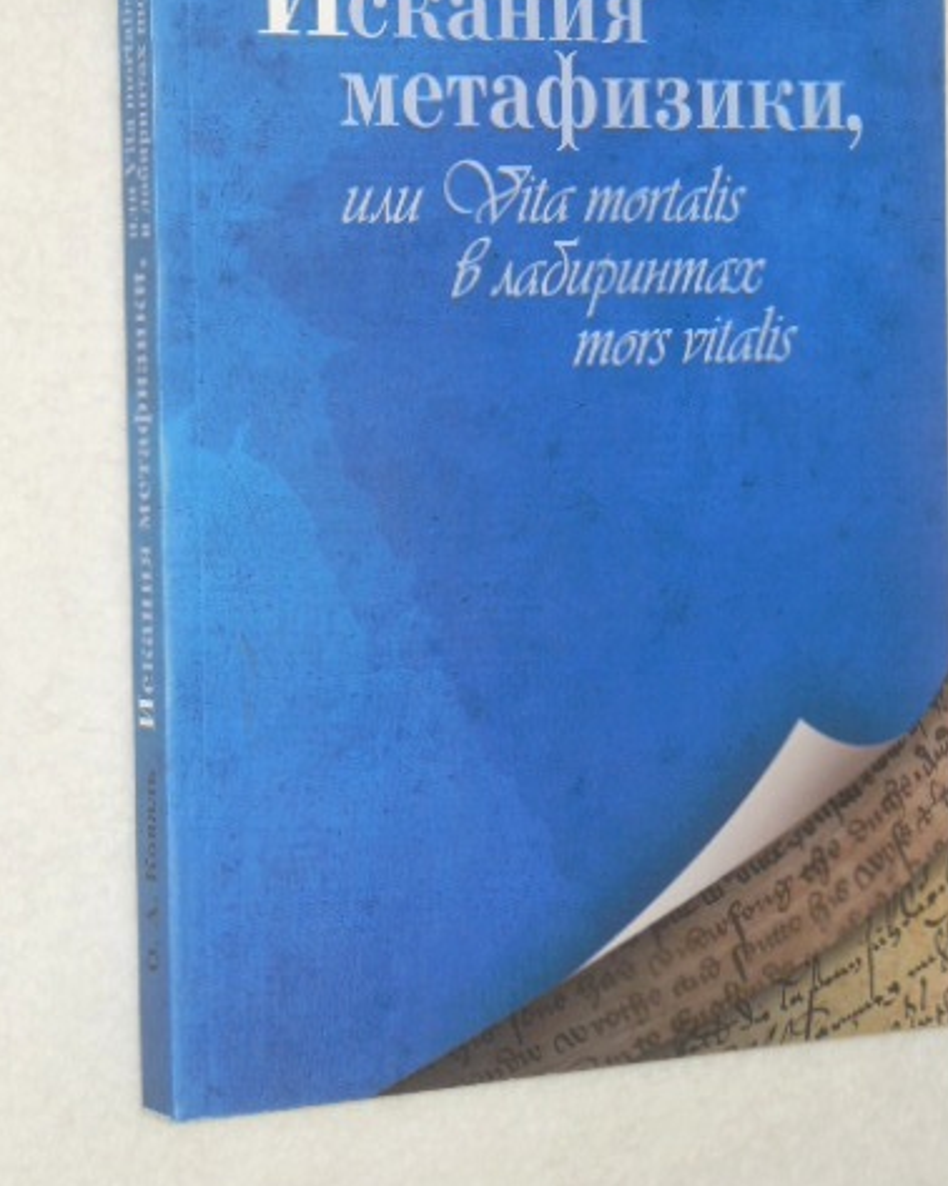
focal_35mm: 115
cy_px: 414
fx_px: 4036
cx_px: 539
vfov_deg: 16.7
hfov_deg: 13.4
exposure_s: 1/60
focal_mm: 15.5
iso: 200
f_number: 4.6
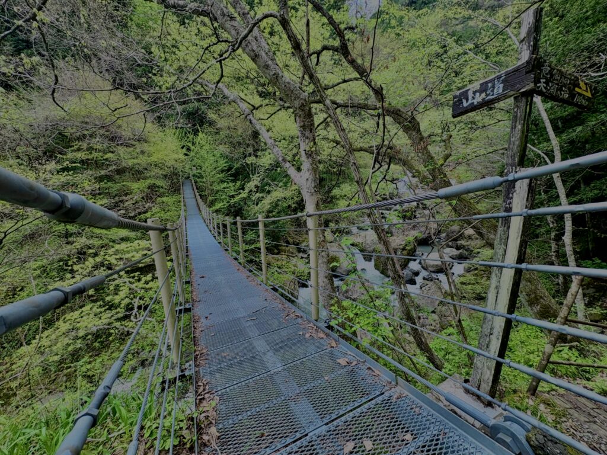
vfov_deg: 85.7
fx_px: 245
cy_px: 228
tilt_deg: -11.2
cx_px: 304
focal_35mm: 14
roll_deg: +2.5
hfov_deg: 102.1
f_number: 2.2
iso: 40
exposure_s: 1/122
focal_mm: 2.22
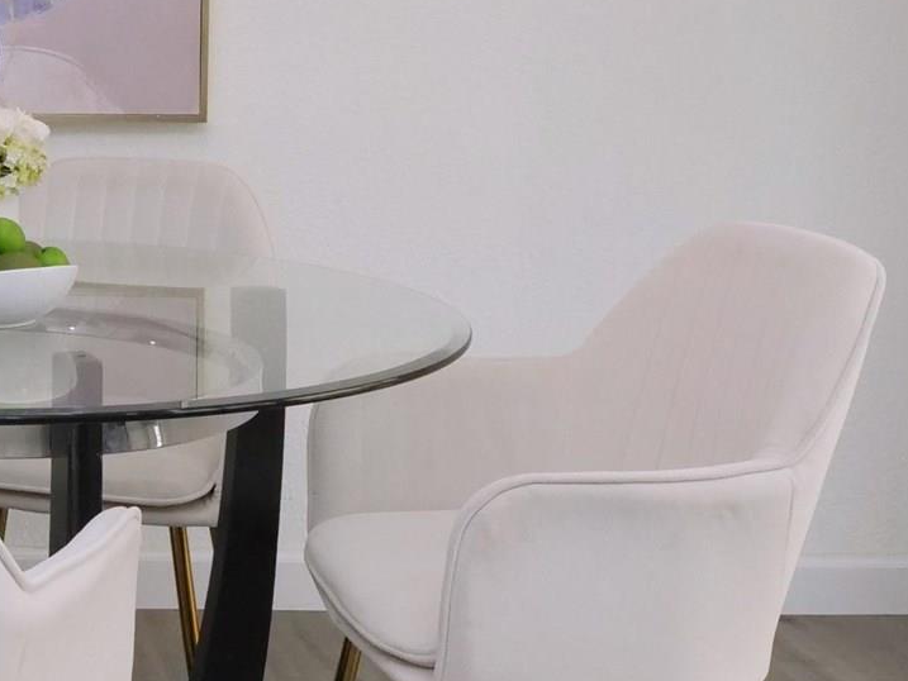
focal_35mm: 60
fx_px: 1574
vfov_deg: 23.7
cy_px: 65
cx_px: -15
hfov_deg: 29.8
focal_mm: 7
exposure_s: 1/125
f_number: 5.6
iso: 800
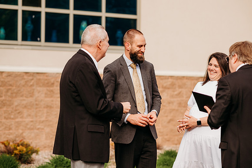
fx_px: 595
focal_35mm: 85
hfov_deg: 23.9
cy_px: 84
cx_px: 126
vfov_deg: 16.1
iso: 200
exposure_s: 1/1600
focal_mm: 85
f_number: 2.8
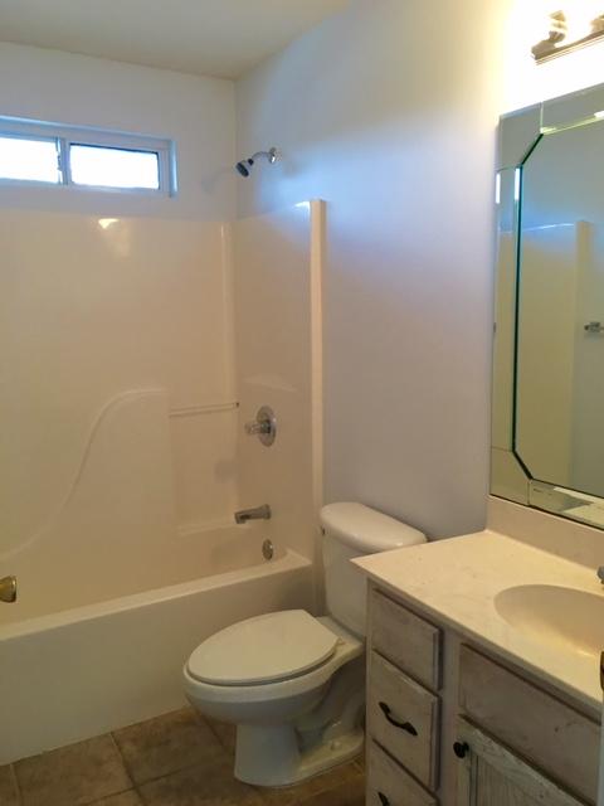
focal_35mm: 29
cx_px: 302
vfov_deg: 61.7
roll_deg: +0.4
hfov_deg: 48.2
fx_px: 675
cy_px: 403
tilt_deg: -9.4
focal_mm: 4.15
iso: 32
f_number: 2.2
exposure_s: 1/15
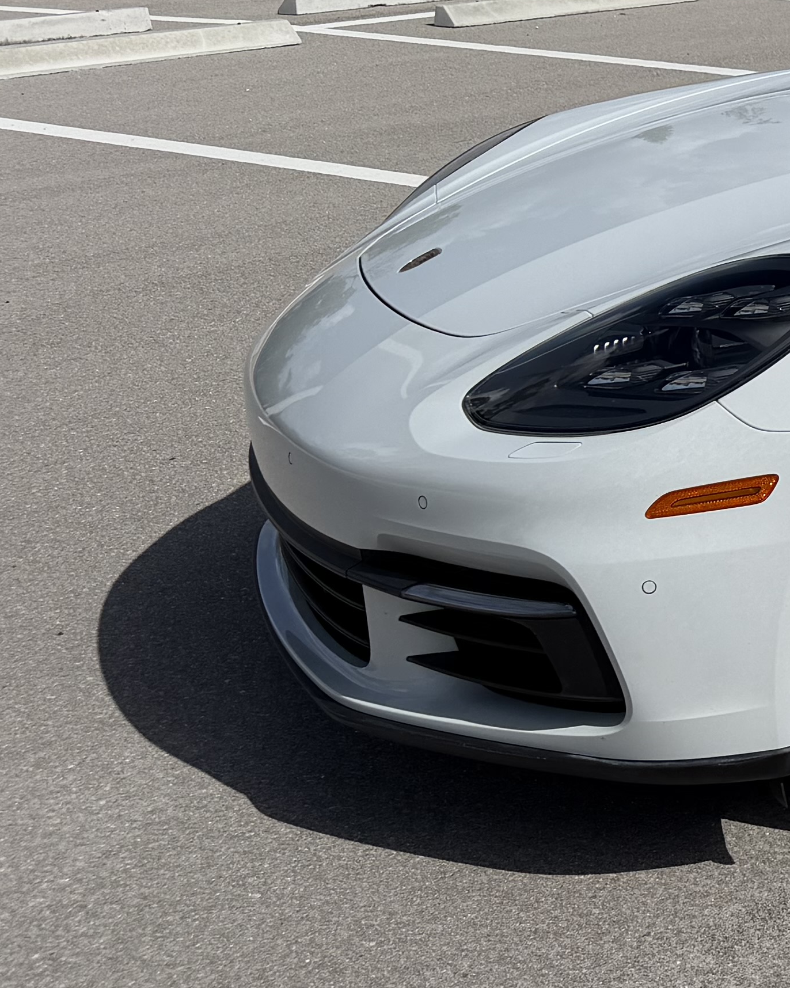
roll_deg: +0.0
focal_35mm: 78
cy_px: 113
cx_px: 1380
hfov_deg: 16.7
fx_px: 2280
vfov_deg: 23.8
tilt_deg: -8.5
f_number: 1.78
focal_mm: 6.76
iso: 80
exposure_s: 1/11905
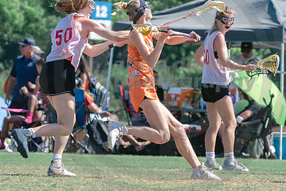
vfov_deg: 1.6
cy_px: 92
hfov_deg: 2.3
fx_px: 7012
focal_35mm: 882
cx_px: 104
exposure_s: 1/1600
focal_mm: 185
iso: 400
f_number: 5
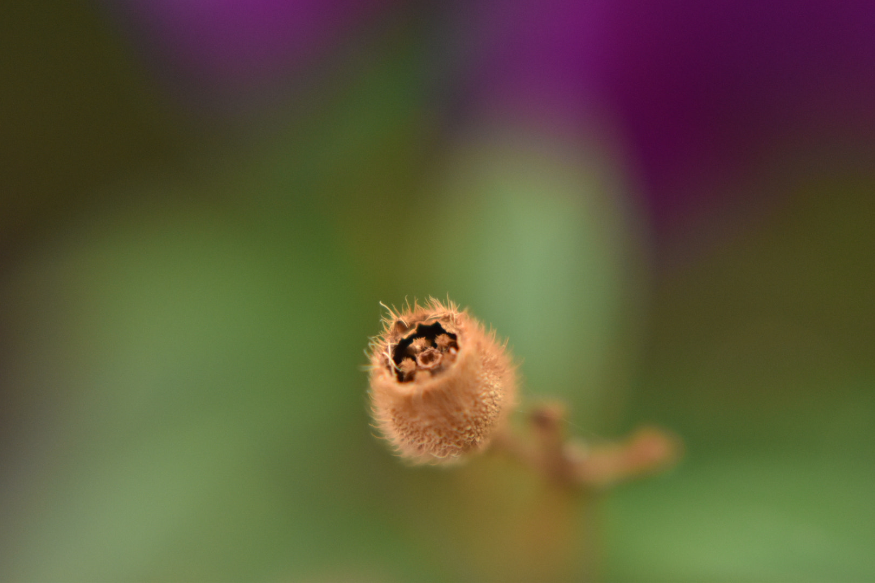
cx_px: 438
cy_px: 292
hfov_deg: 37.9
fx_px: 1276
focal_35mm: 52
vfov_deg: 25.8
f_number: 1.8
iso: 1000
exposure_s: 1/4000
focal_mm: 35
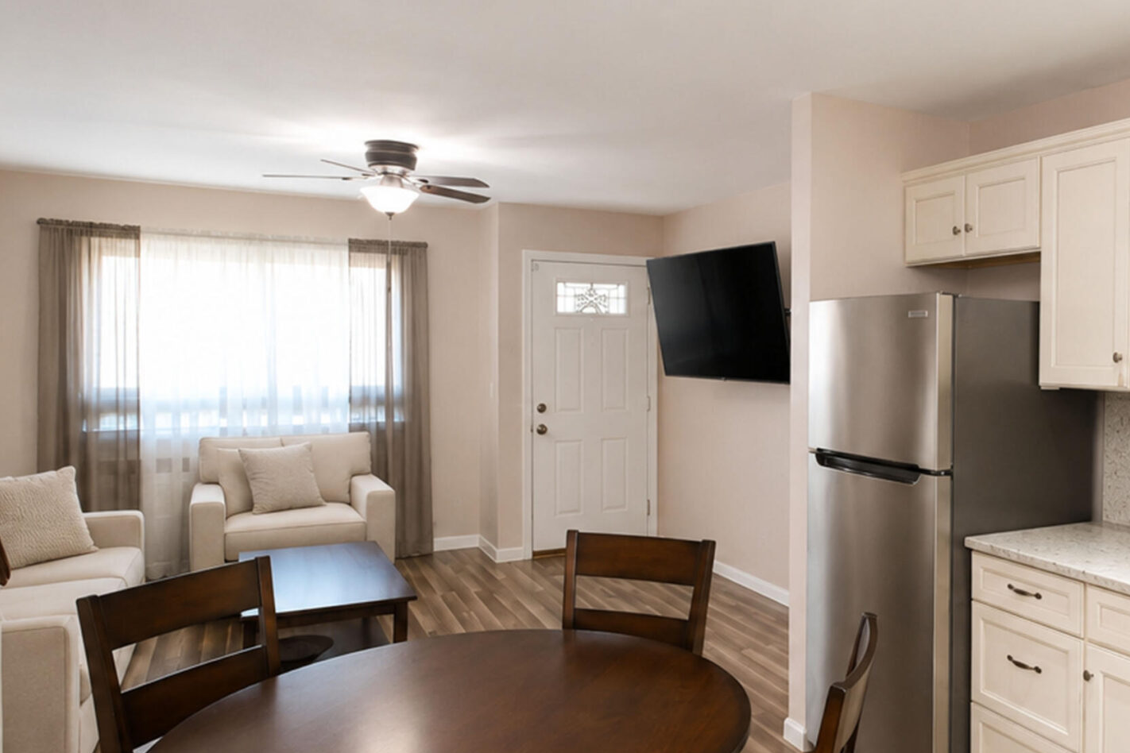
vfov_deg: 47.8
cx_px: 877
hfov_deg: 62.6
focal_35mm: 27
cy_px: 423
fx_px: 847
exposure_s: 1/60
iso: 2000
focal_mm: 10
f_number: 7.1
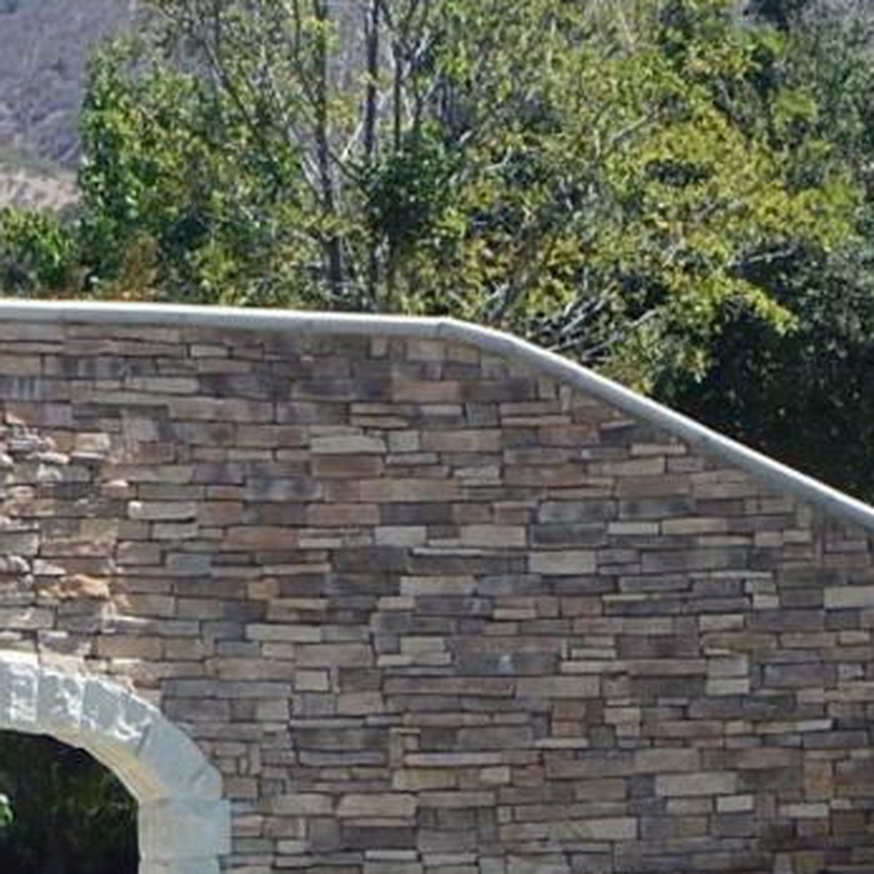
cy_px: 625
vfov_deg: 6.3
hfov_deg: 6.3
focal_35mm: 277
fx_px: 7913
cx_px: 582
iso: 125
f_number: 4.3
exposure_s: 1/500
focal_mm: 15.3
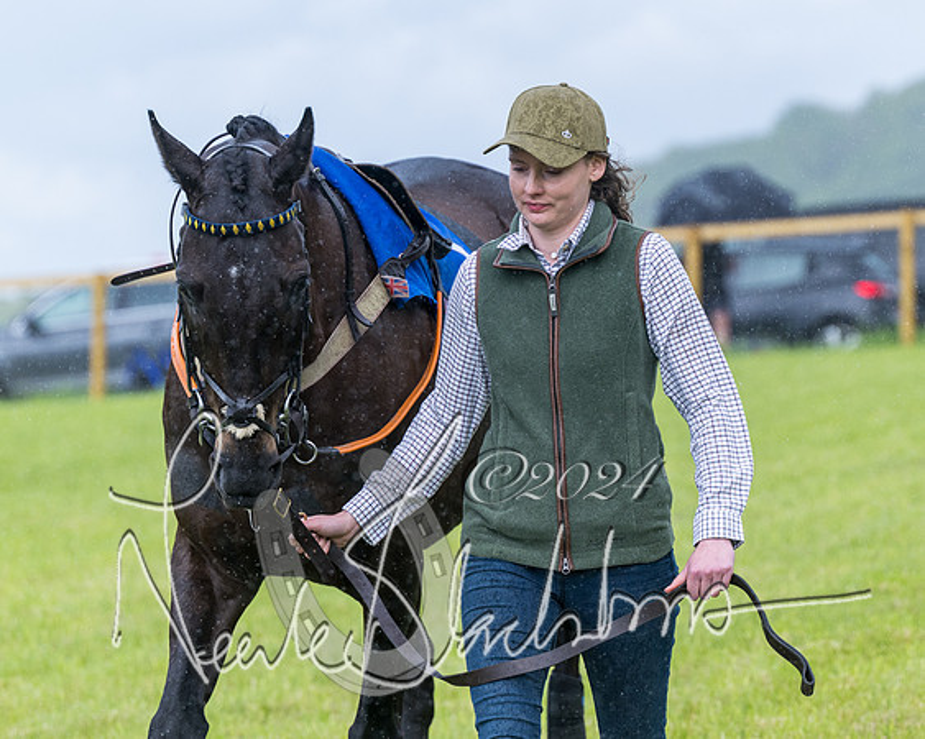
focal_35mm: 212
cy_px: 242
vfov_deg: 7.3
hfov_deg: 9.1
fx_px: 5806
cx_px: 462
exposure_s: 1/2000
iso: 400
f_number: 4
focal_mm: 140
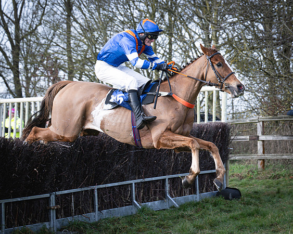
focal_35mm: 116
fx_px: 1002
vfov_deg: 13.3
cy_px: 121
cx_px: 197
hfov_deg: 16.6
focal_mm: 70
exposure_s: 1/1000
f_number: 4
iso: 400
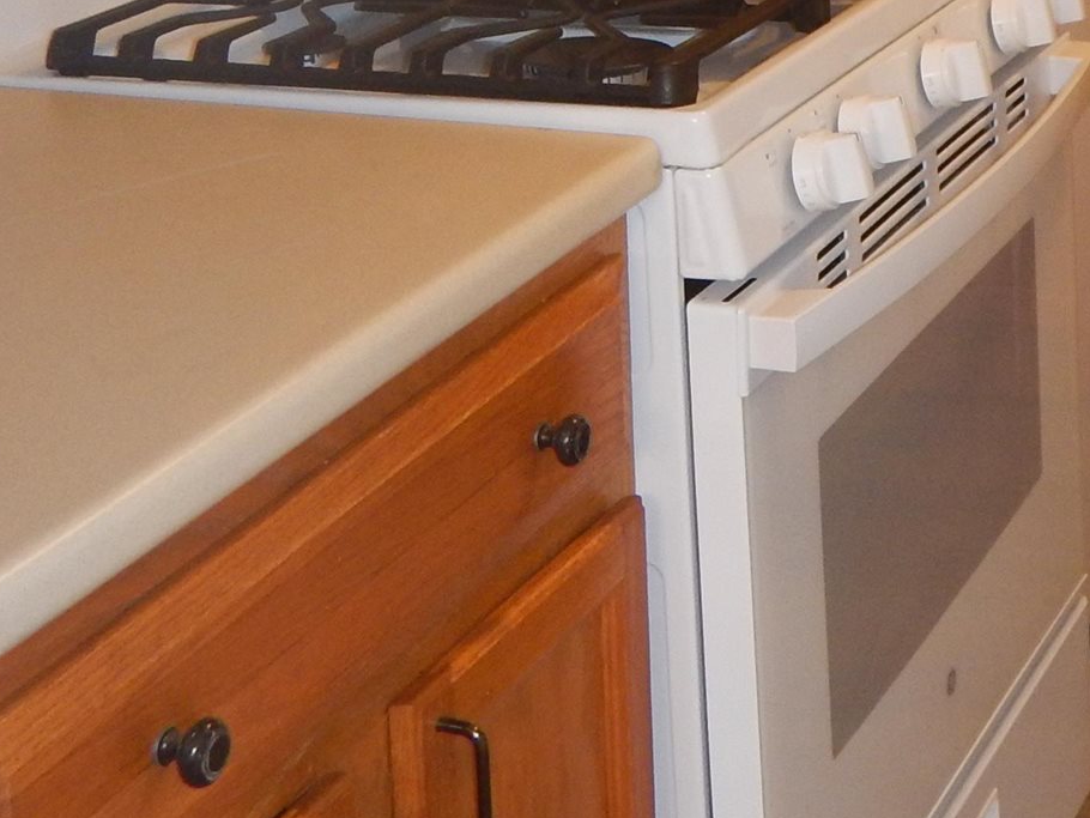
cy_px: -250
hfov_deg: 23.1
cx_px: 1112
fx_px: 2551
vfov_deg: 17.1
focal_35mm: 81
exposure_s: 1/30
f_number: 2.8
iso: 200
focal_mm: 4.3
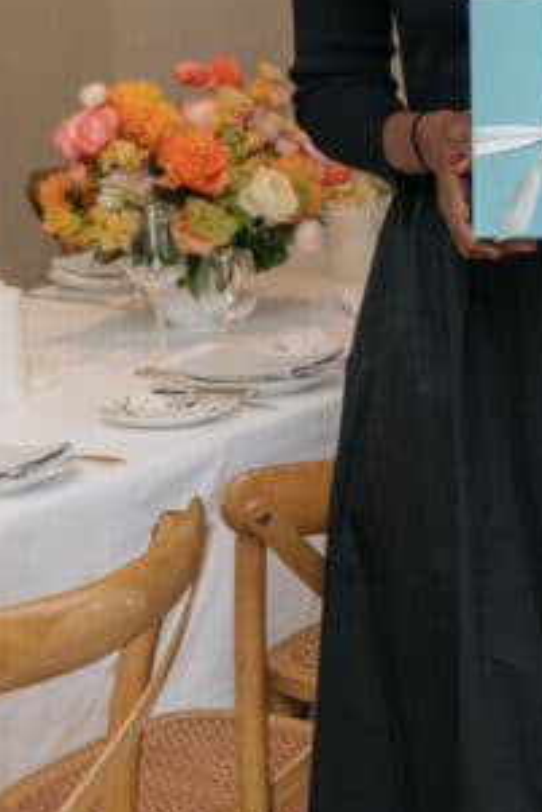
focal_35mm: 111
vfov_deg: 18.3
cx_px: 364
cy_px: 202
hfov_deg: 12.3
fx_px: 2504
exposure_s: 1/250
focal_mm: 29
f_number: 2.8
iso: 320
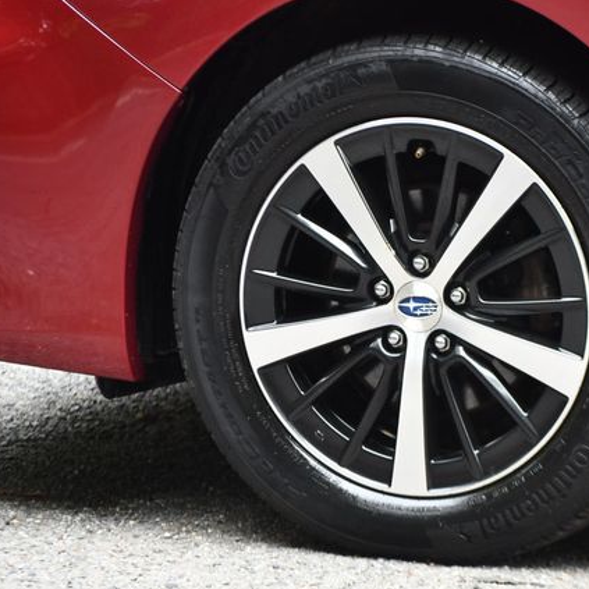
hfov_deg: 6.3
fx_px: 5371
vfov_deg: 6.3
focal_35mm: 279
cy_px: 294
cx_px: 429
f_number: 4.8
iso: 800
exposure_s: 1/320
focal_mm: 145
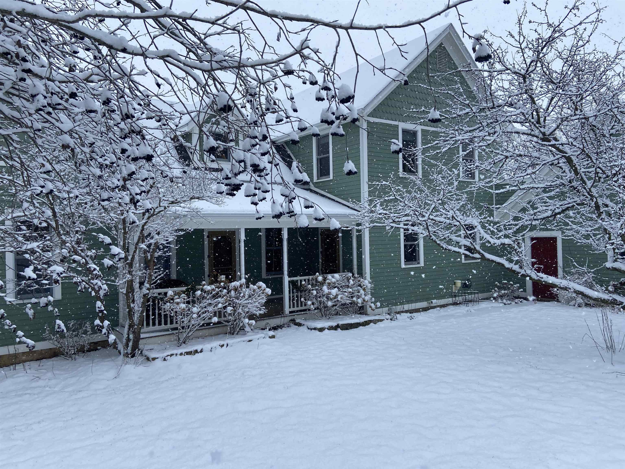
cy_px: 234
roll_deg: +1.4
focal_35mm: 26
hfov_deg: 67.3
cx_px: 312
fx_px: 469
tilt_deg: +0.8
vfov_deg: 53.1
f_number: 1.8
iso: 32
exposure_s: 1/927
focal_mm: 4.25
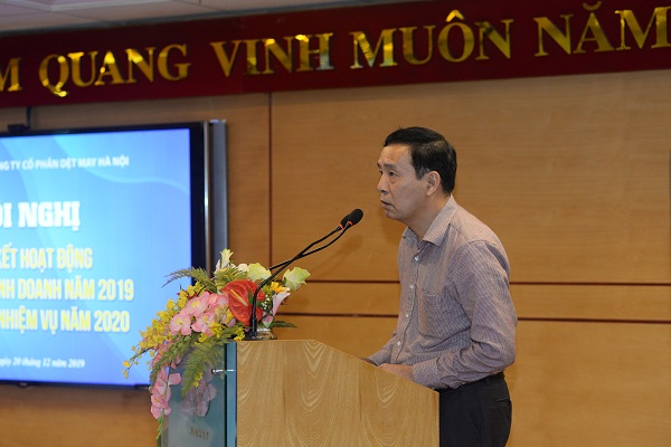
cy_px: 224
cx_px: 336
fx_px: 1584
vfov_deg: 16.1
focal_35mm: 85
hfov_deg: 23.9
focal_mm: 85
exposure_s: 1/200
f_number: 3.2
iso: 1000
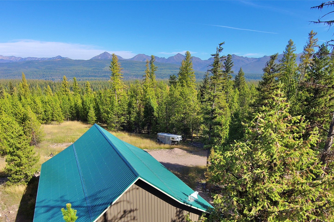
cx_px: 172
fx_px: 250
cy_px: 154
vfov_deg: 46.9
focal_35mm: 27
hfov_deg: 67.4
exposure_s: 1/976
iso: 100
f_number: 2.8
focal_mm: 3.7
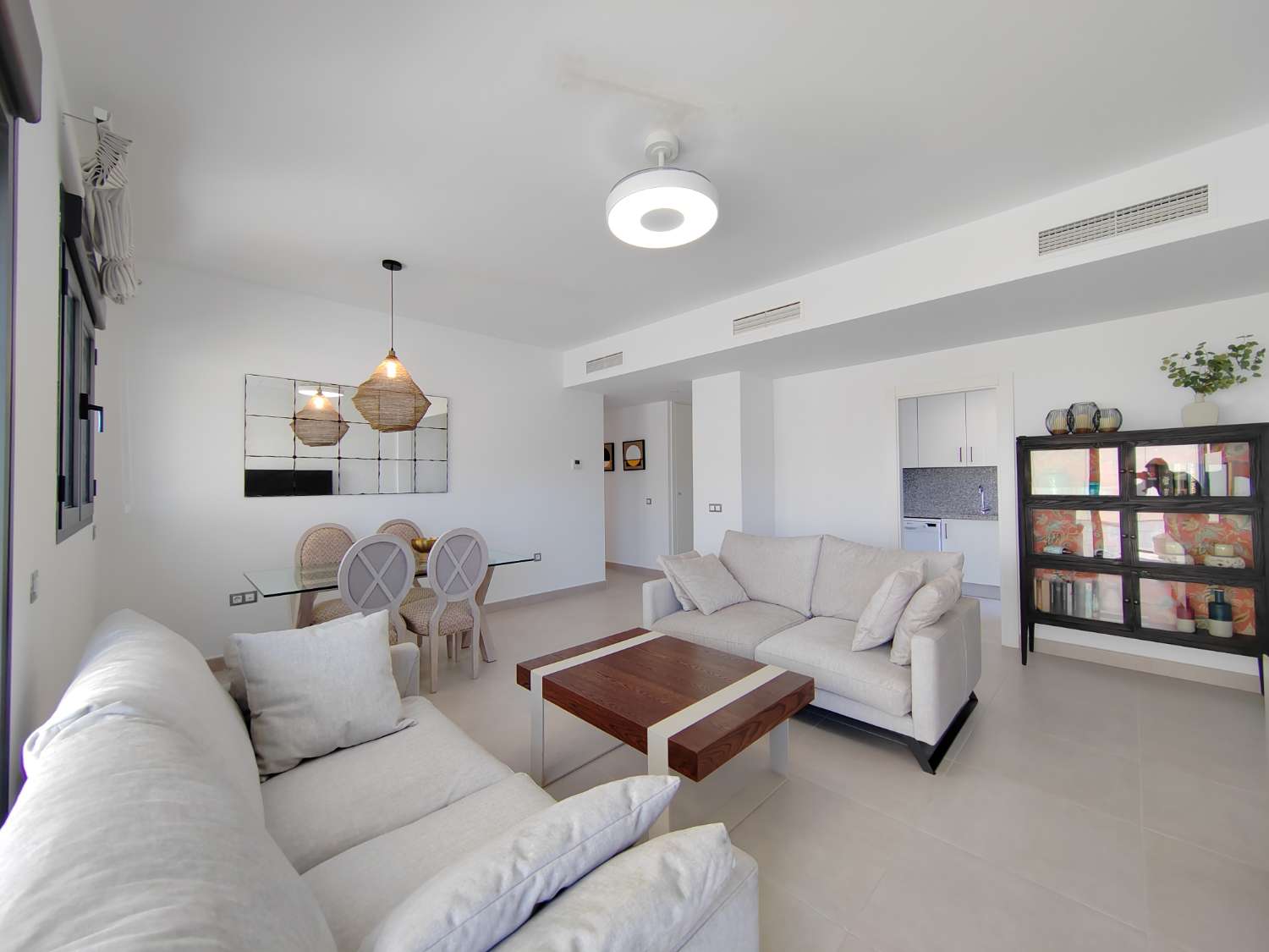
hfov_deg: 106.2
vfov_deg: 89.9
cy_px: 476
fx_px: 477
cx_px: 634
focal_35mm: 13
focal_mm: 2.16
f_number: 2.2
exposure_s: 1/50
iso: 125
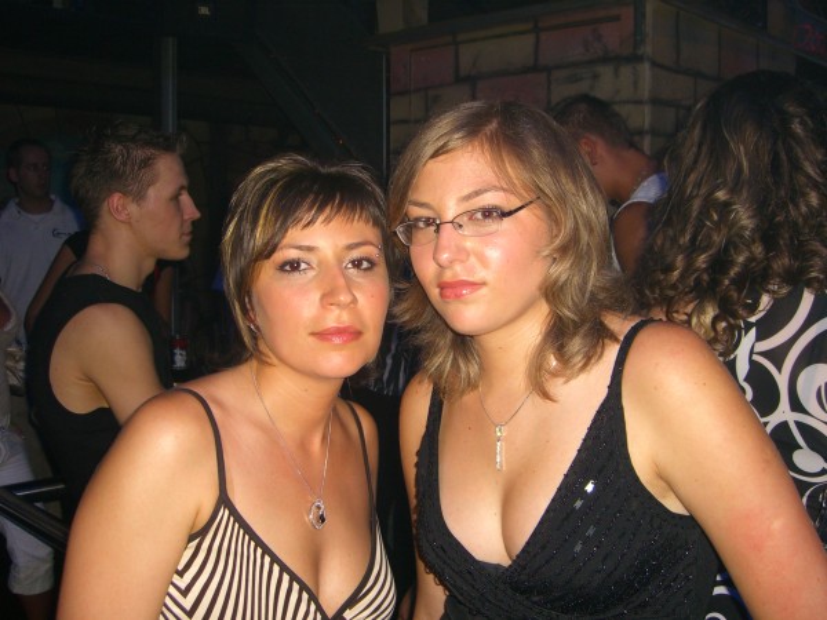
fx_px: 908
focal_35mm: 38
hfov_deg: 49.0
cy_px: 310
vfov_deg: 37.7
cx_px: 414
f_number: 2.8
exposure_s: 1/60
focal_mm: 7.9
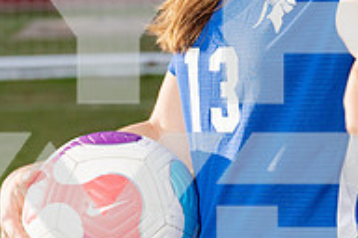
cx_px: 186
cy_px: 7
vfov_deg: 8.1
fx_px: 1680
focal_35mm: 169
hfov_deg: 12.2
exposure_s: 1/250
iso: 800
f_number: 4
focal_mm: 56
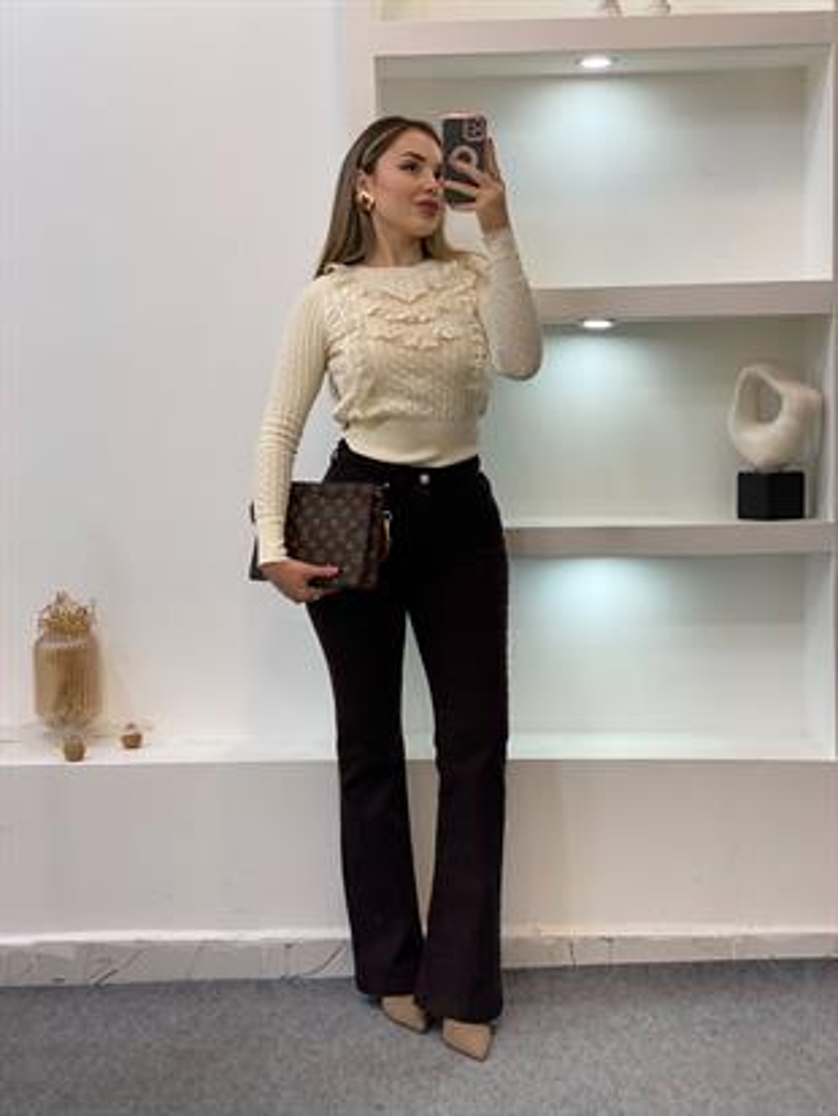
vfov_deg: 36.8
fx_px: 1678
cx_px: 419
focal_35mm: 52
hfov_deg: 28.0
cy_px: 558
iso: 80
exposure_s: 1/100
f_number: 2
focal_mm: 6
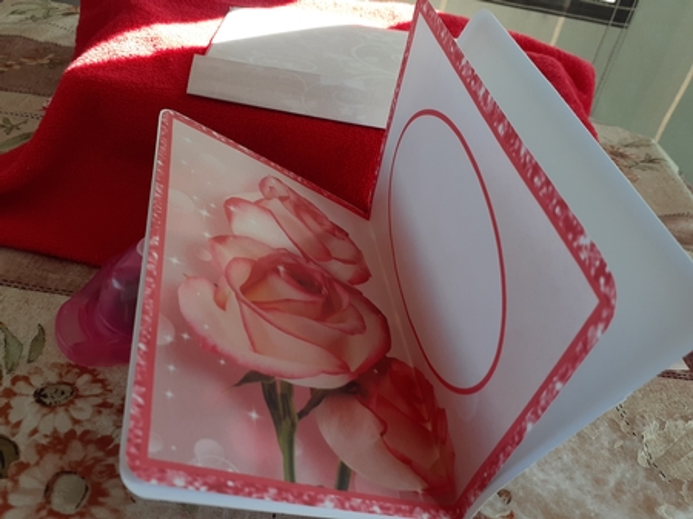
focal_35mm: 27
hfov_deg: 65.4
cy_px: 260
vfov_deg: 51.3
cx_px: 346
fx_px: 540
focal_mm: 3.6
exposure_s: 1/50
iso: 40
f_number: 1.9
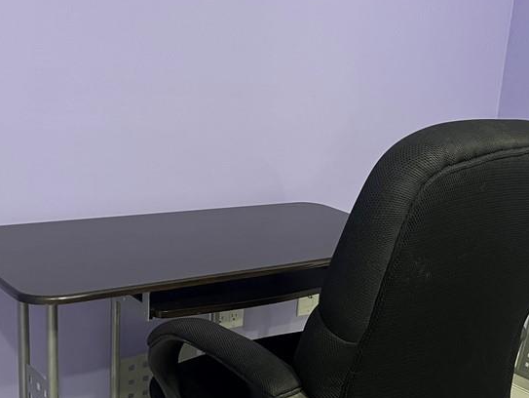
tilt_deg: -15.3
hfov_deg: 38.1
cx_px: 386
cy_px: 255
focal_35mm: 49
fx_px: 749
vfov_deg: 29.6
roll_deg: -6.0
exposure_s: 1/60
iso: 320
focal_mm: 5.1
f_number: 1.6
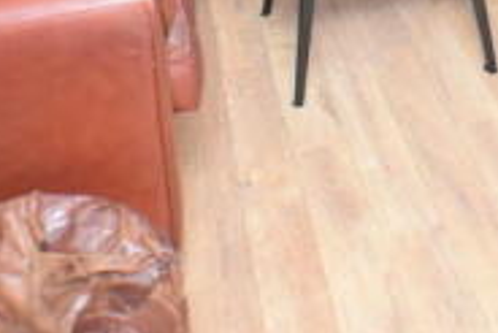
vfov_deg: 13.1
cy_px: -240
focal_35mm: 96
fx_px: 1329
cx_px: 518
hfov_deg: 20.4
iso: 640
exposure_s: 1/60
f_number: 4
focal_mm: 18
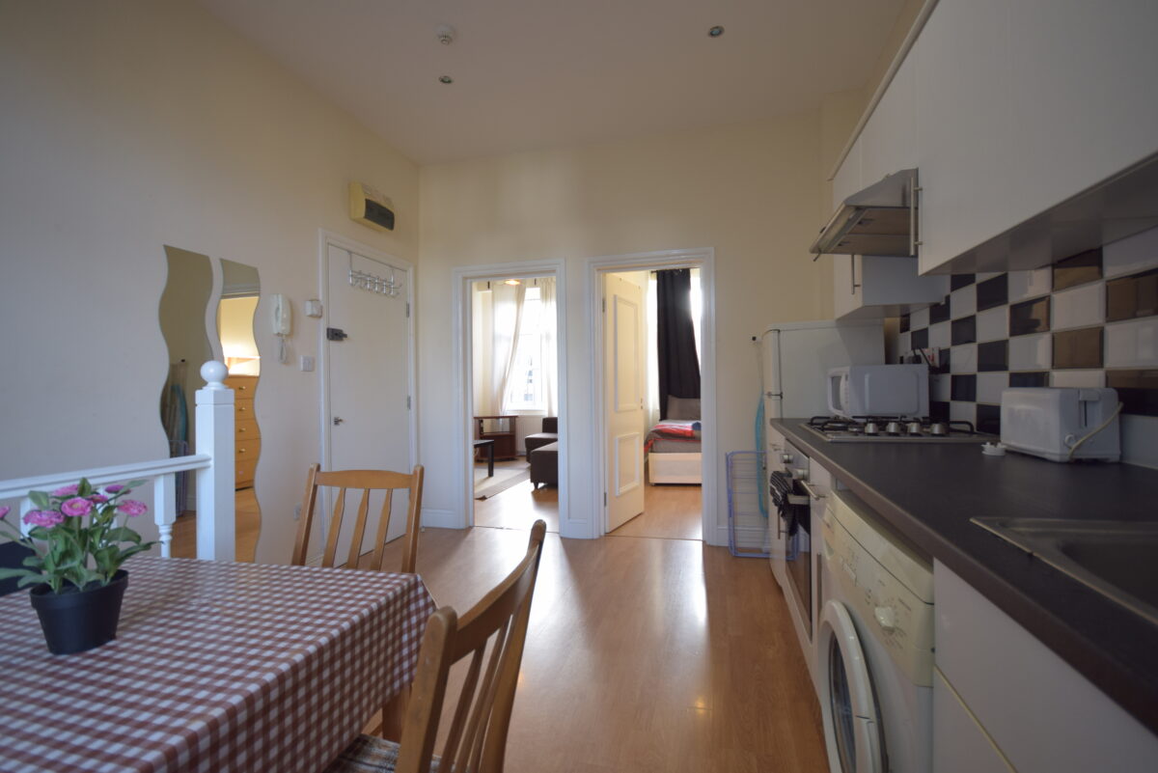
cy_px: 386
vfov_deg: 77.4
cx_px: 579
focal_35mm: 15
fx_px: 483
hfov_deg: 100.4
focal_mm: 10
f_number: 4
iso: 400
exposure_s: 1/40
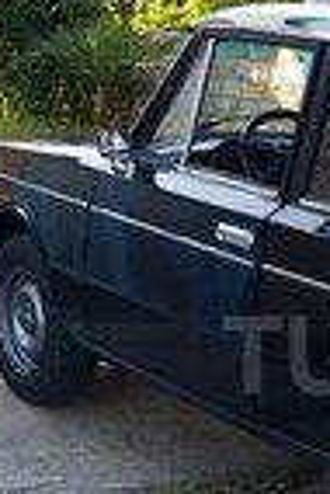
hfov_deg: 13.2
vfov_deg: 20.7
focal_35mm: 98
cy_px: 355
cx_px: 490
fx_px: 1344
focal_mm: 3.7
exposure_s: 1/125
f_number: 1.9
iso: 40
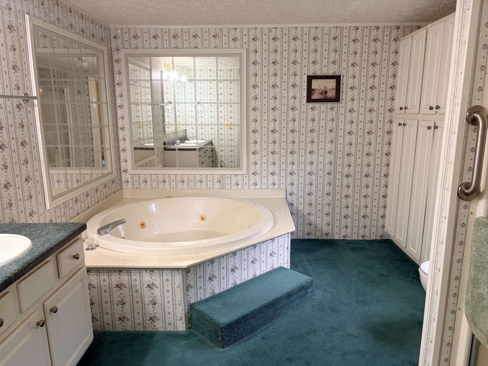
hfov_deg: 67.3
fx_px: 367
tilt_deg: -10.5
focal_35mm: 26
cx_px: 244
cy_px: 183
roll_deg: -0.3
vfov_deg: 53.1
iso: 160
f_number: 1.6
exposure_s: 1/60
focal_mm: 5.96
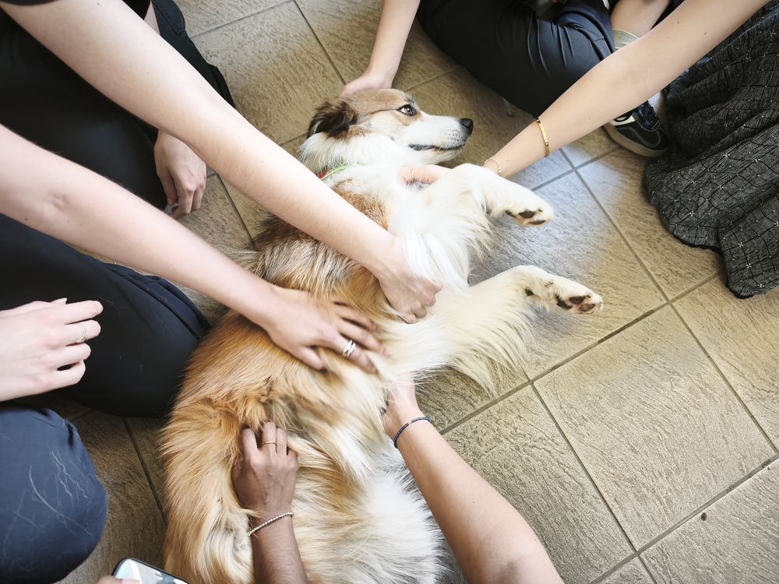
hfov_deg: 73.9
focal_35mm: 23
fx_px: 518
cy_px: 292
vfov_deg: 58.9
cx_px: 390
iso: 400
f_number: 1.62
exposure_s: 1/99.9
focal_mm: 6.45
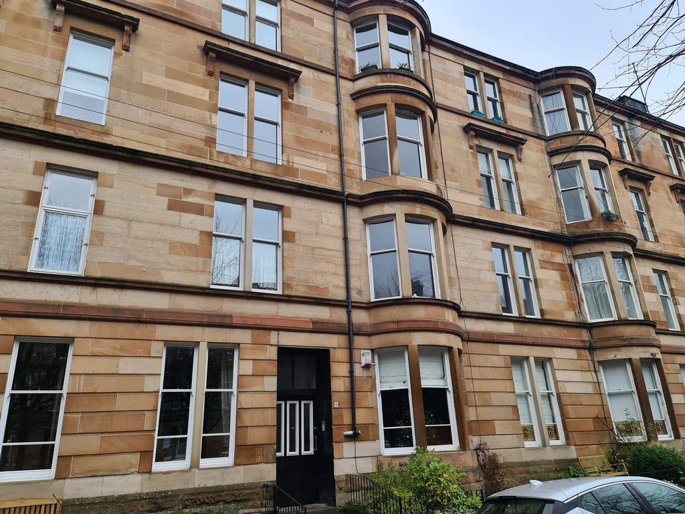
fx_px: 495
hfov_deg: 69.4
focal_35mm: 25
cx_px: 342
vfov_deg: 54.9
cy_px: 257
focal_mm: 7
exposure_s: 1/100
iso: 50
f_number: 1.8
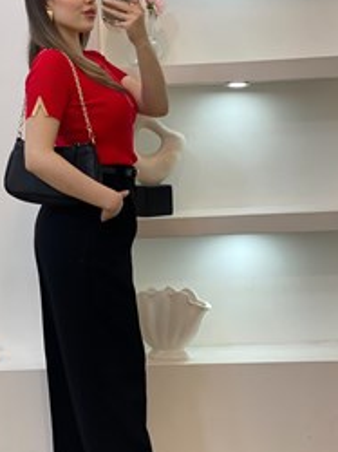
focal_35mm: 86
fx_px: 1122
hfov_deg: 17.1
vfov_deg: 22.8
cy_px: 245
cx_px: 89
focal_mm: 6
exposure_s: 1/100
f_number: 2
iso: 80
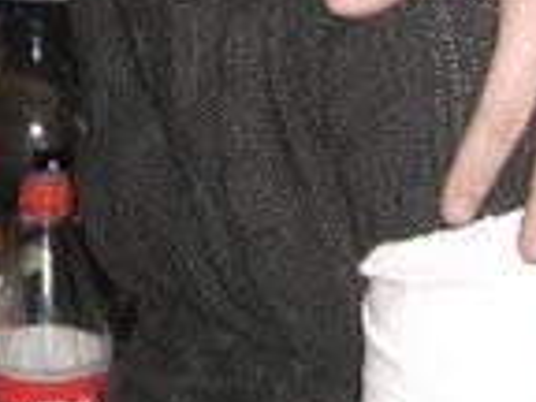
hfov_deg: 12.3
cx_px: -86
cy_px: -138
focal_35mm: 158
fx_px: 2446
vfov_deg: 9.2
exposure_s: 1/60
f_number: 2.7
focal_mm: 6.2
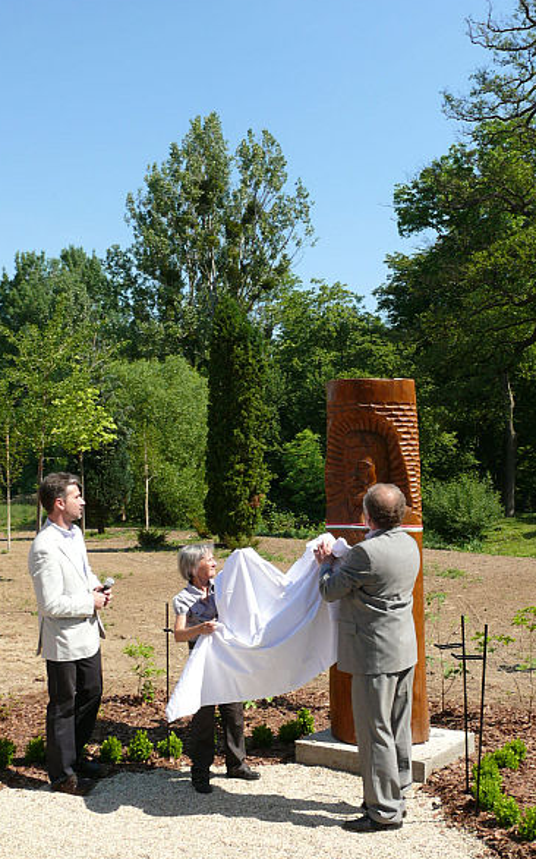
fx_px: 889
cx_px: 319
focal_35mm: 38
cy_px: 430
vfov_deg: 51.6
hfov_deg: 33.5
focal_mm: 7.4
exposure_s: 1/320
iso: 100
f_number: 5.6
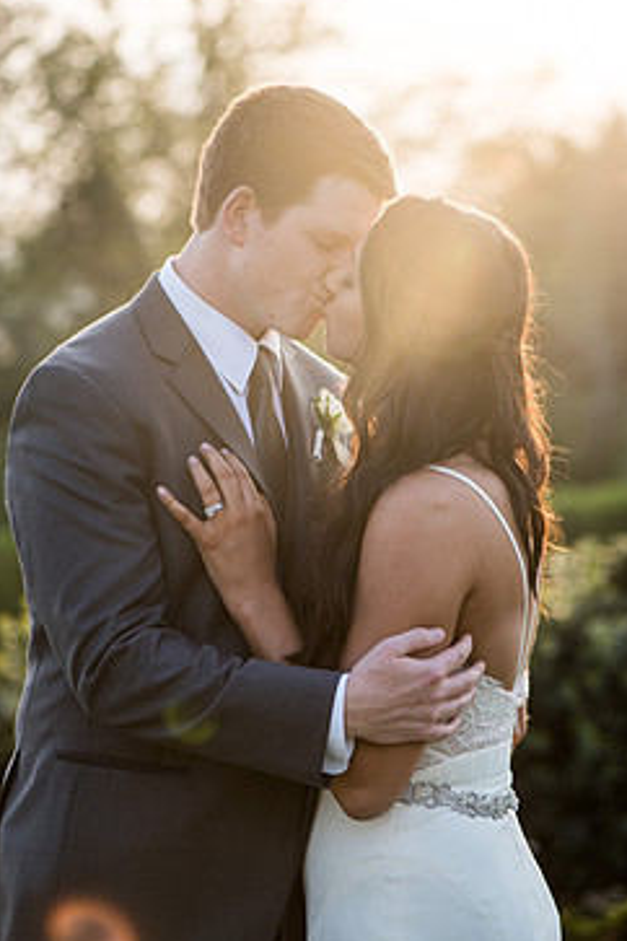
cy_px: 461
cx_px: 321
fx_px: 3396
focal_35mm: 130
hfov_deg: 10.5
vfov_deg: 15.8
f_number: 3.5
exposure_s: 1/640
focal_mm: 105
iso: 100
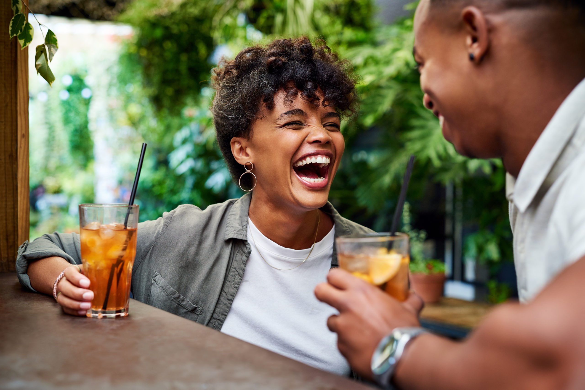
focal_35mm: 50
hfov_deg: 39.6
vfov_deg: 27.0
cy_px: 195
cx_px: 292
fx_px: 813
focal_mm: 50
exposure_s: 1/200
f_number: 3.2
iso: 320
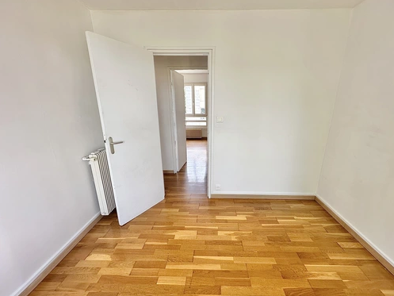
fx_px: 171
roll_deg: -0.4
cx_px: 210
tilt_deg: -16.0
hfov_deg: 98.0
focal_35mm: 15
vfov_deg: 81.7
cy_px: 156
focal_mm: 2.22
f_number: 2.2
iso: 50
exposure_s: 1/99
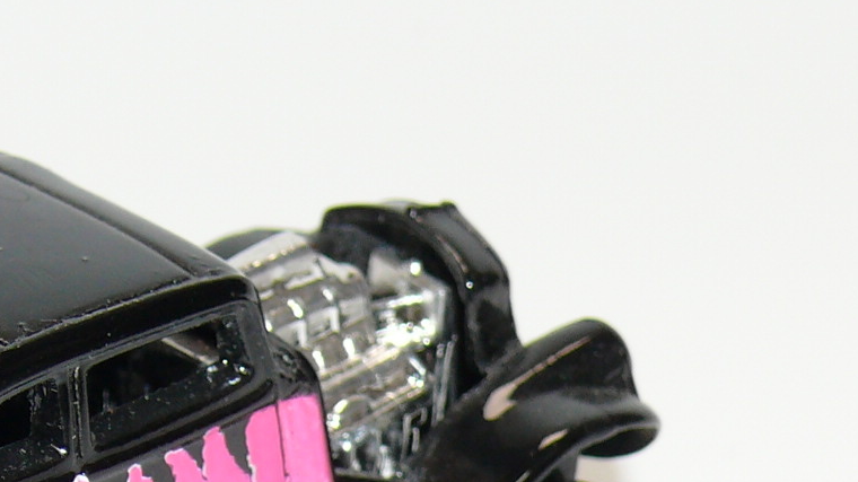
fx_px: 4958
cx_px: 14
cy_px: 549
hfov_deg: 9.8
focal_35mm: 218
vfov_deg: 5.5
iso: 100
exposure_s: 1/30
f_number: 4
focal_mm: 12.8
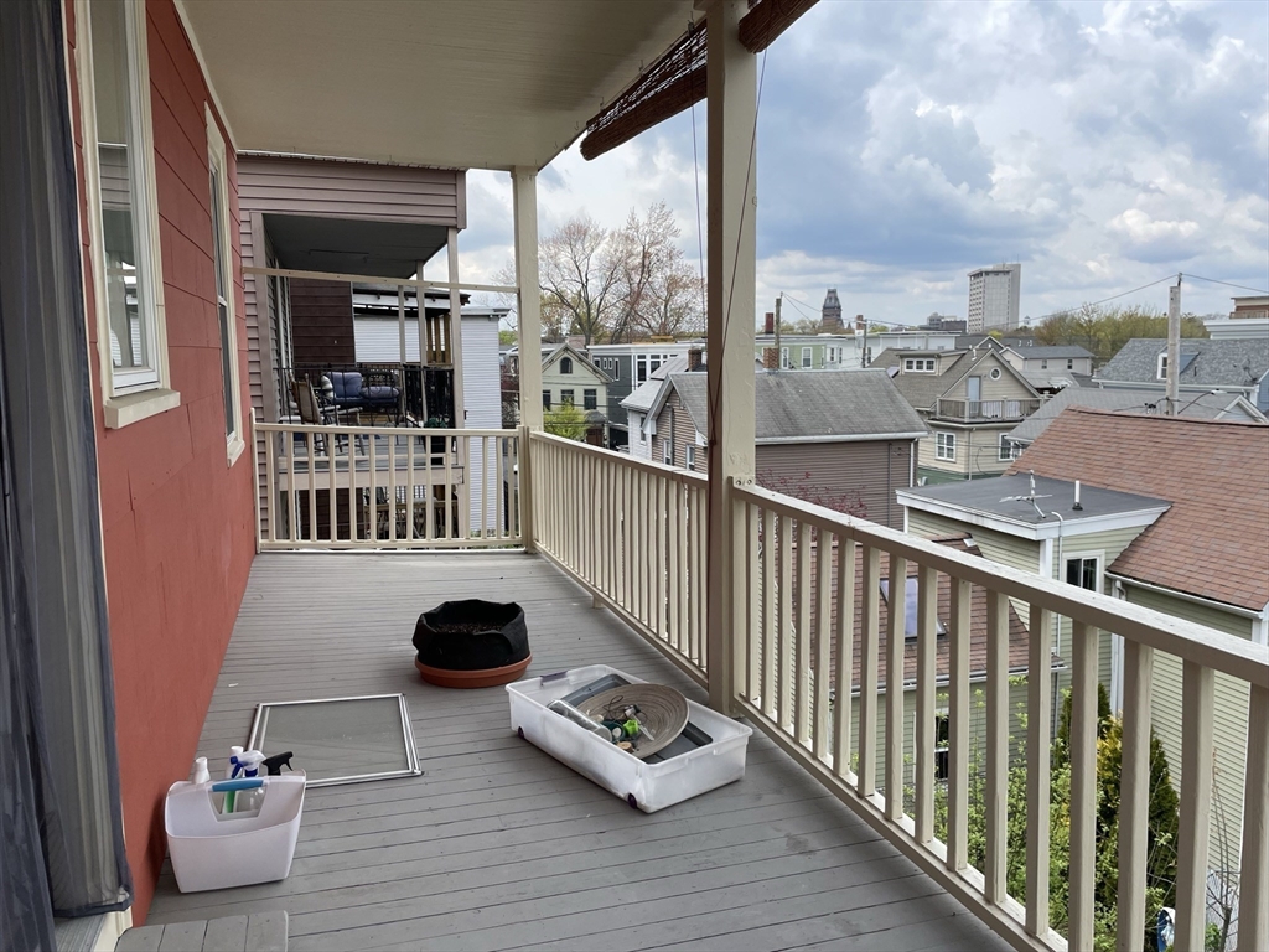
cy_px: 476
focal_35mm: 26
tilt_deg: -7.0
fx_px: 953
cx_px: 634
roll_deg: +1.0
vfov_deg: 53.1
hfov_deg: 67.3
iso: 32
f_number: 1.6
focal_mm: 4.2
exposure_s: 1/2020
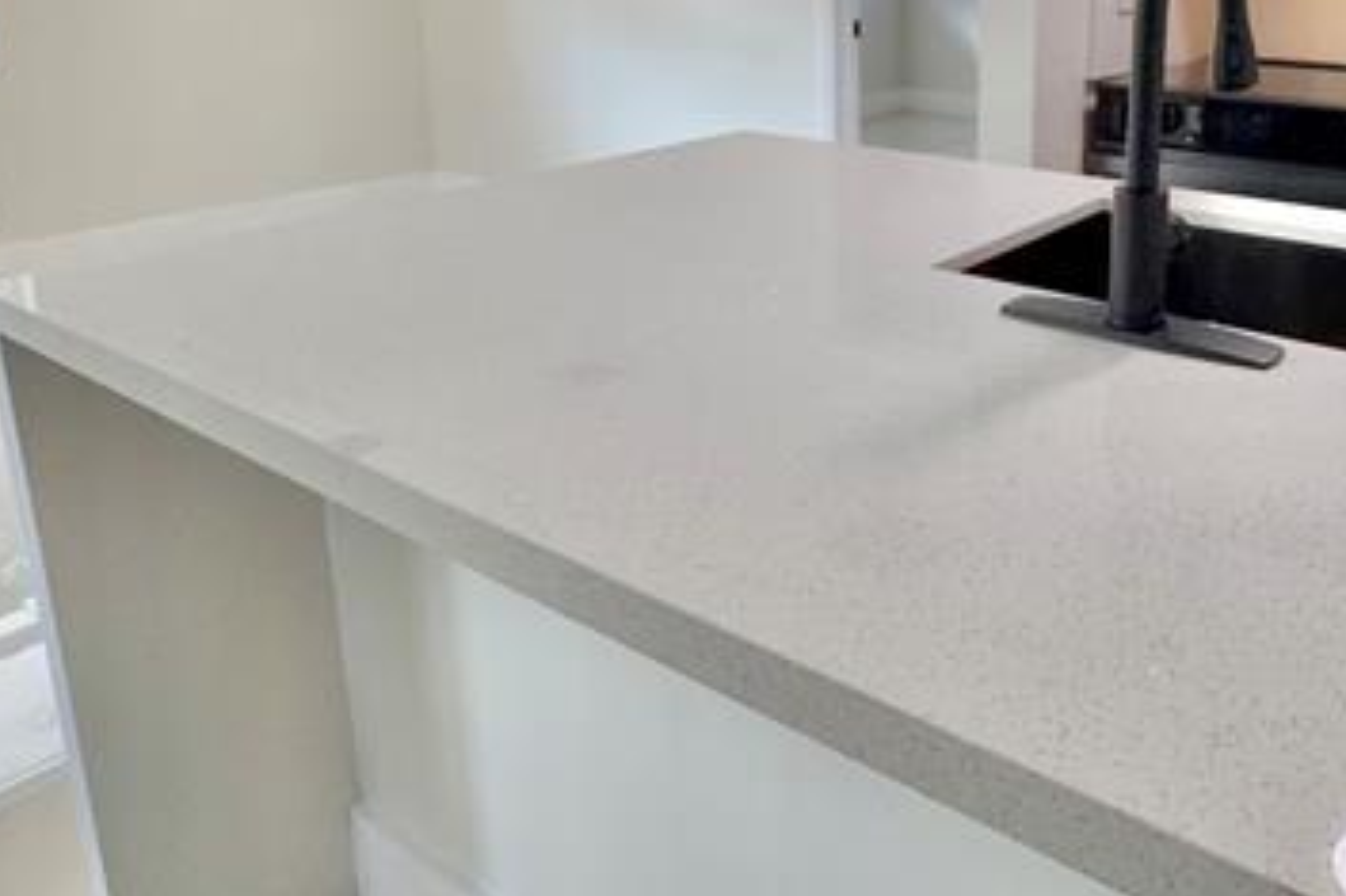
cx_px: 930
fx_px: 1233
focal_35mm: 33
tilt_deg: -14.0
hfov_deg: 55.7
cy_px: 217
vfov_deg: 38.8
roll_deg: +0.6
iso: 125
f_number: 2.2
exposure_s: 1/120
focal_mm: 2.22
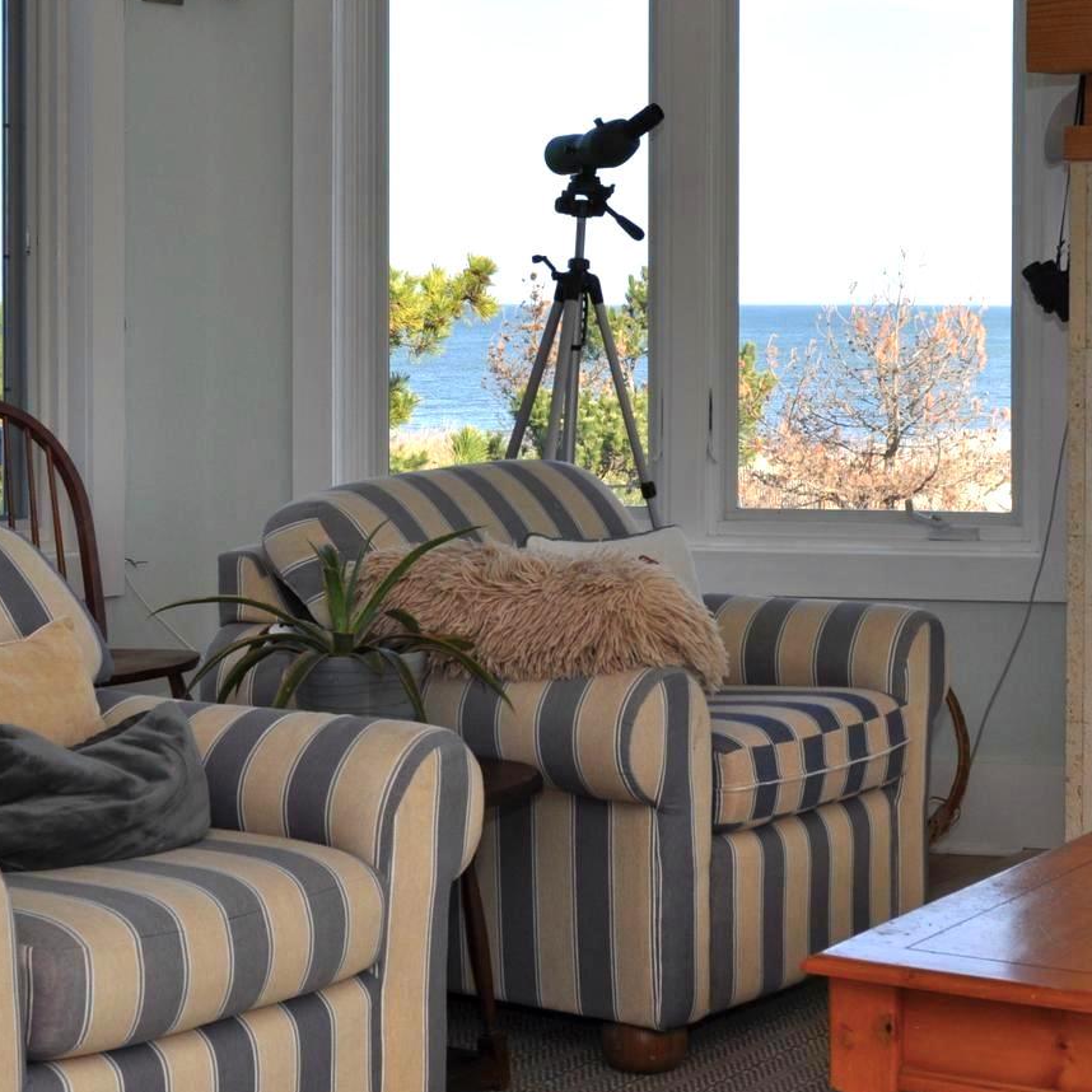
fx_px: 2820
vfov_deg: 21.8
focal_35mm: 79
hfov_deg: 21.9
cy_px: 368
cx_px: 624
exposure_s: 1/200
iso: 200
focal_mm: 26
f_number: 8
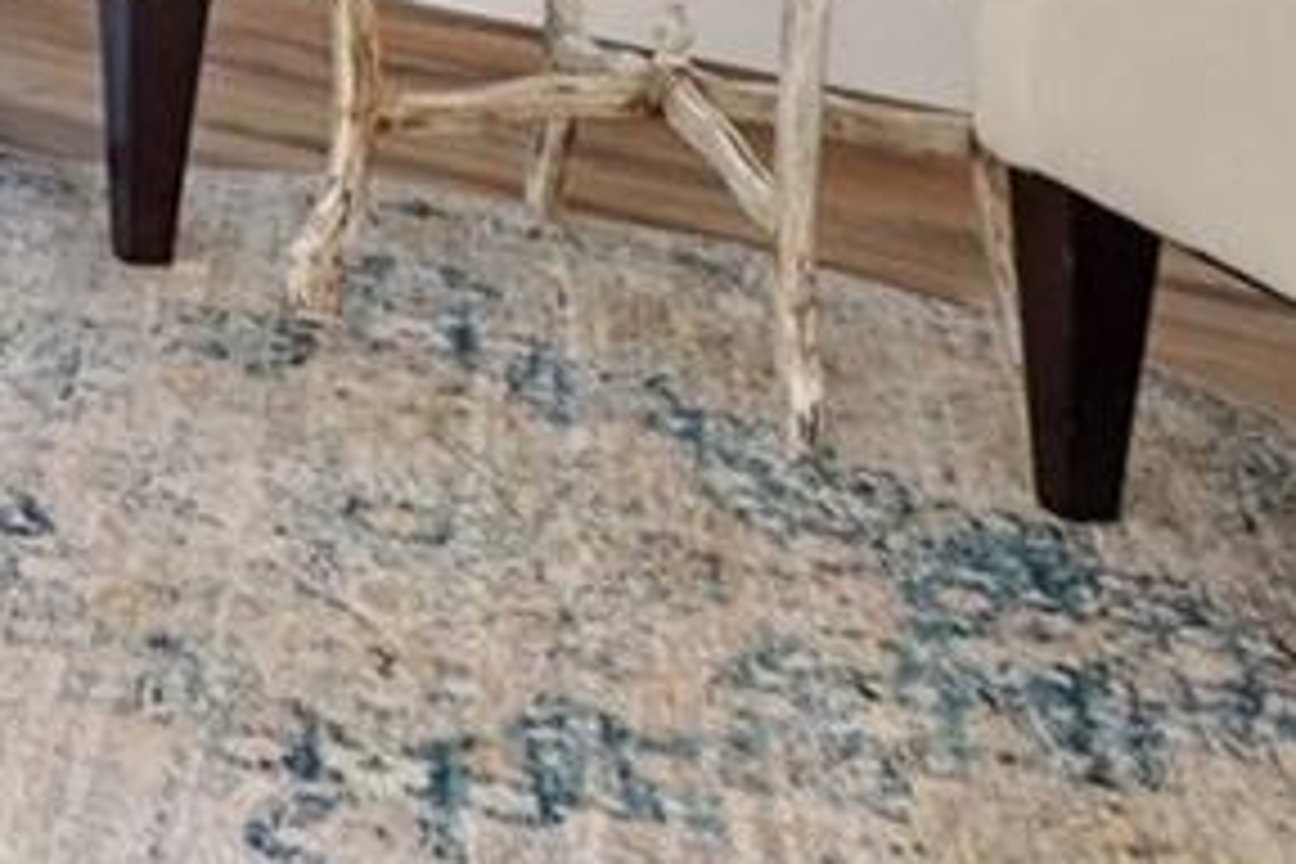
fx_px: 3600
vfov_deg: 12.0
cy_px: -909
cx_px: -1458
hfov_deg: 15.4
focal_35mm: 100
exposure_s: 1/15
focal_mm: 12
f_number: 8
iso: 400
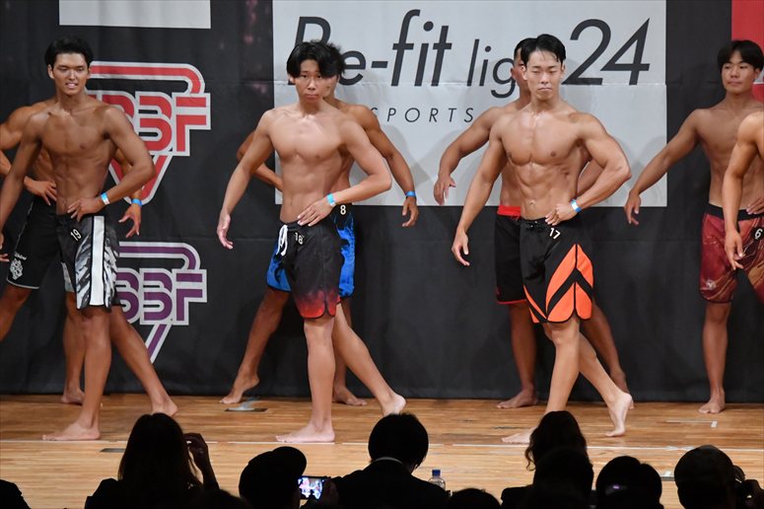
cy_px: 254
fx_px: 5409
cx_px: 382
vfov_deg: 5.4
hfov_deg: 8.1
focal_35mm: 255
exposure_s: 1/400
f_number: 5.6
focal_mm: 170
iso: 8000
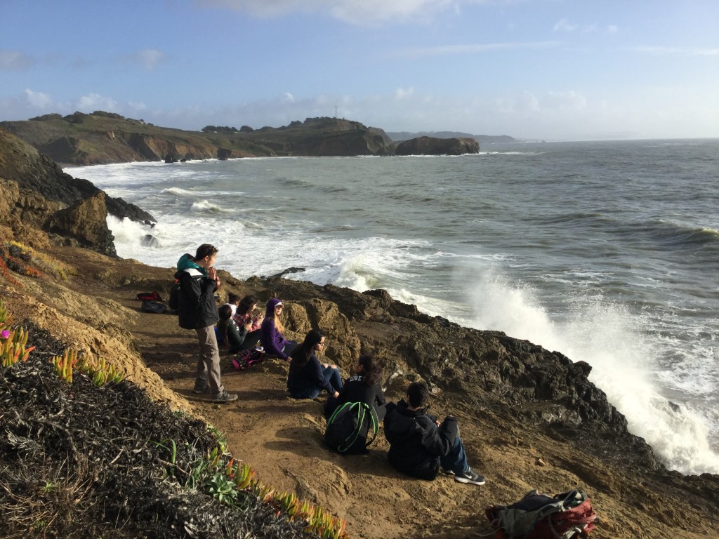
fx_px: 644
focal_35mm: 31
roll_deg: +0.4
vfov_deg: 45.4
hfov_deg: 58.4
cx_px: 360
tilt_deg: -13.4
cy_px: 270
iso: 25
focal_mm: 3.3
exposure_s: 1/1381
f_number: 2.4
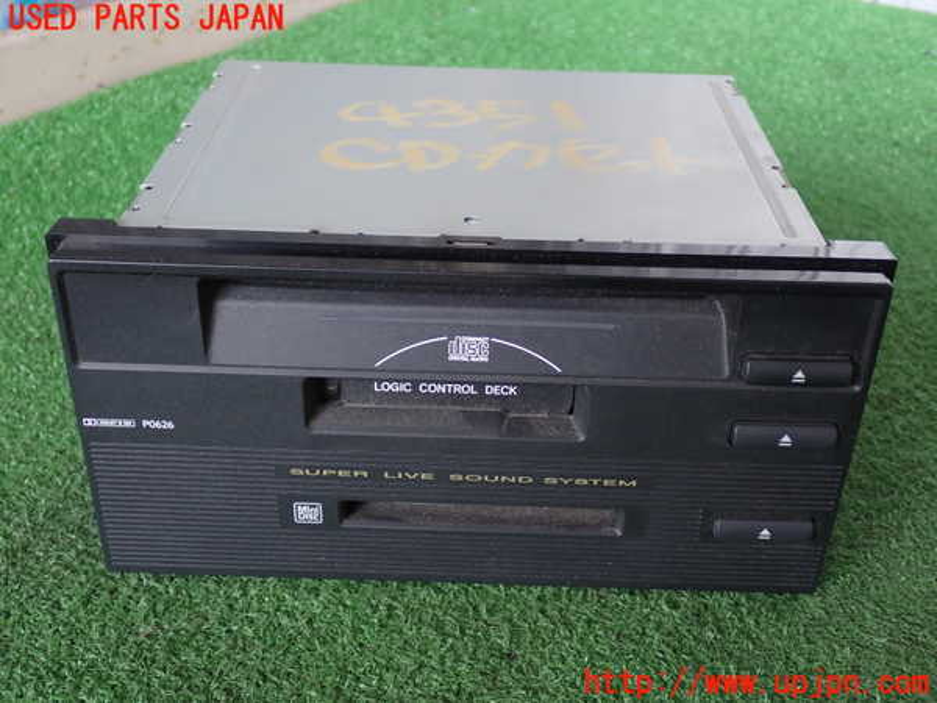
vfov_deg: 35.1
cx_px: 468
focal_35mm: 41
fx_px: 1110
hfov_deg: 45.8
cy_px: 352
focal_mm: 7.31
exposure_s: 1/80
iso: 200
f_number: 2.8
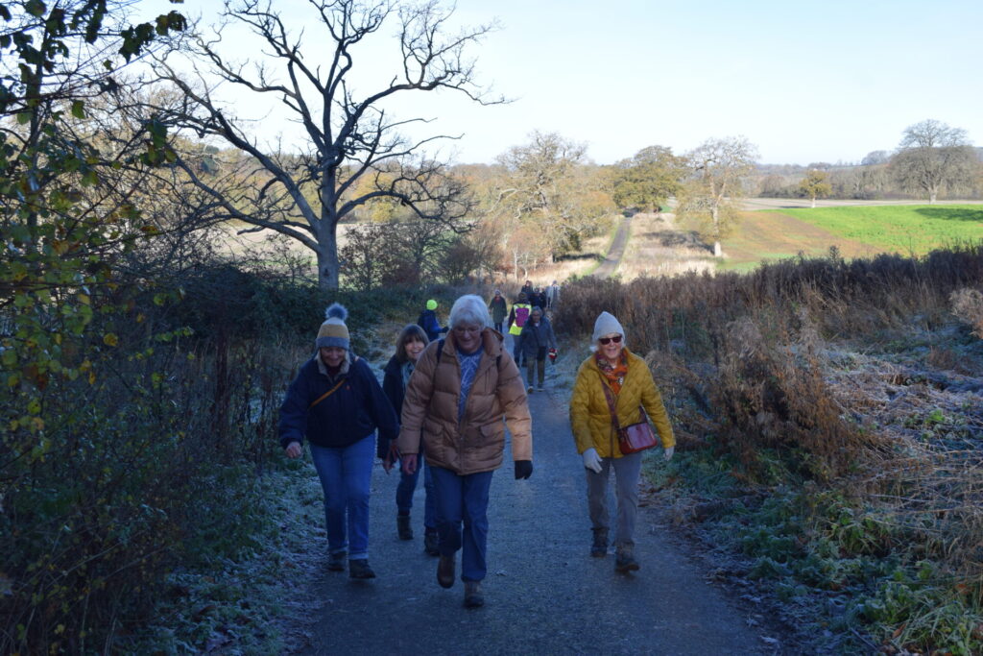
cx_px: 492
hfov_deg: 45.0
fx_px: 1188
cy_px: 328
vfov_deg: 30.9
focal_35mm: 44
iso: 250
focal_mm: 29
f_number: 8
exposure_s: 1/250
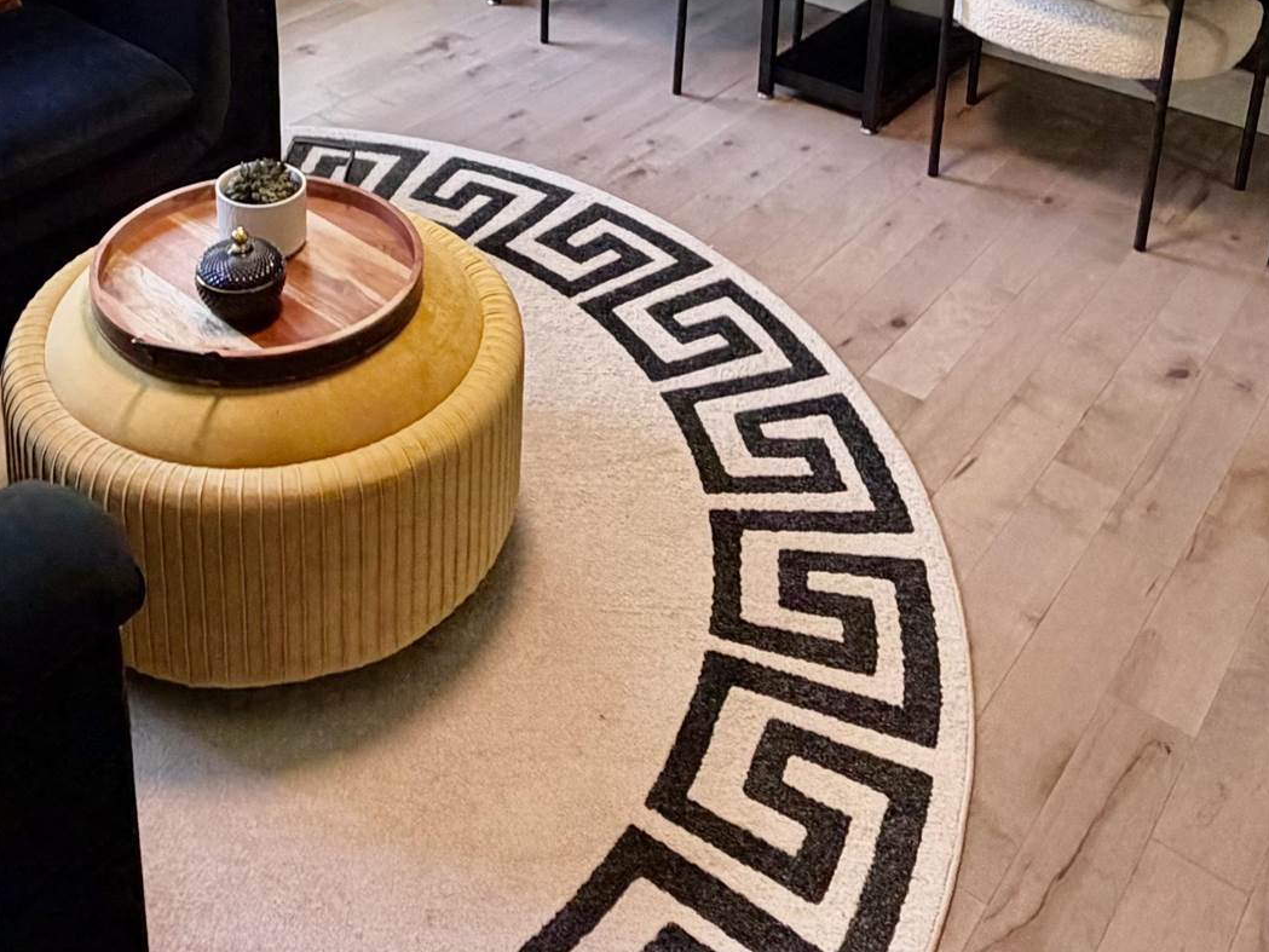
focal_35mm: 41
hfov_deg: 45.4
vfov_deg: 30.7
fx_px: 1503
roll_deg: -0.1
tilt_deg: -17.9
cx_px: 479
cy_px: -142
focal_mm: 2.22
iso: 320
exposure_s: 1/85
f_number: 2.2
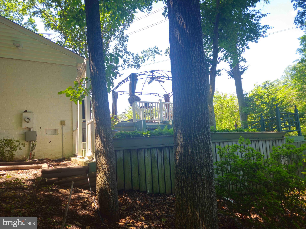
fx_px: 203
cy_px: 114
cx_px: 153
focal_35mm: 23
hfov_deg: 73.9
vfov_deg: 58.9
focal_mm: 5.4
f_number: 1.8
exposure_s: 1/132
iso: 25
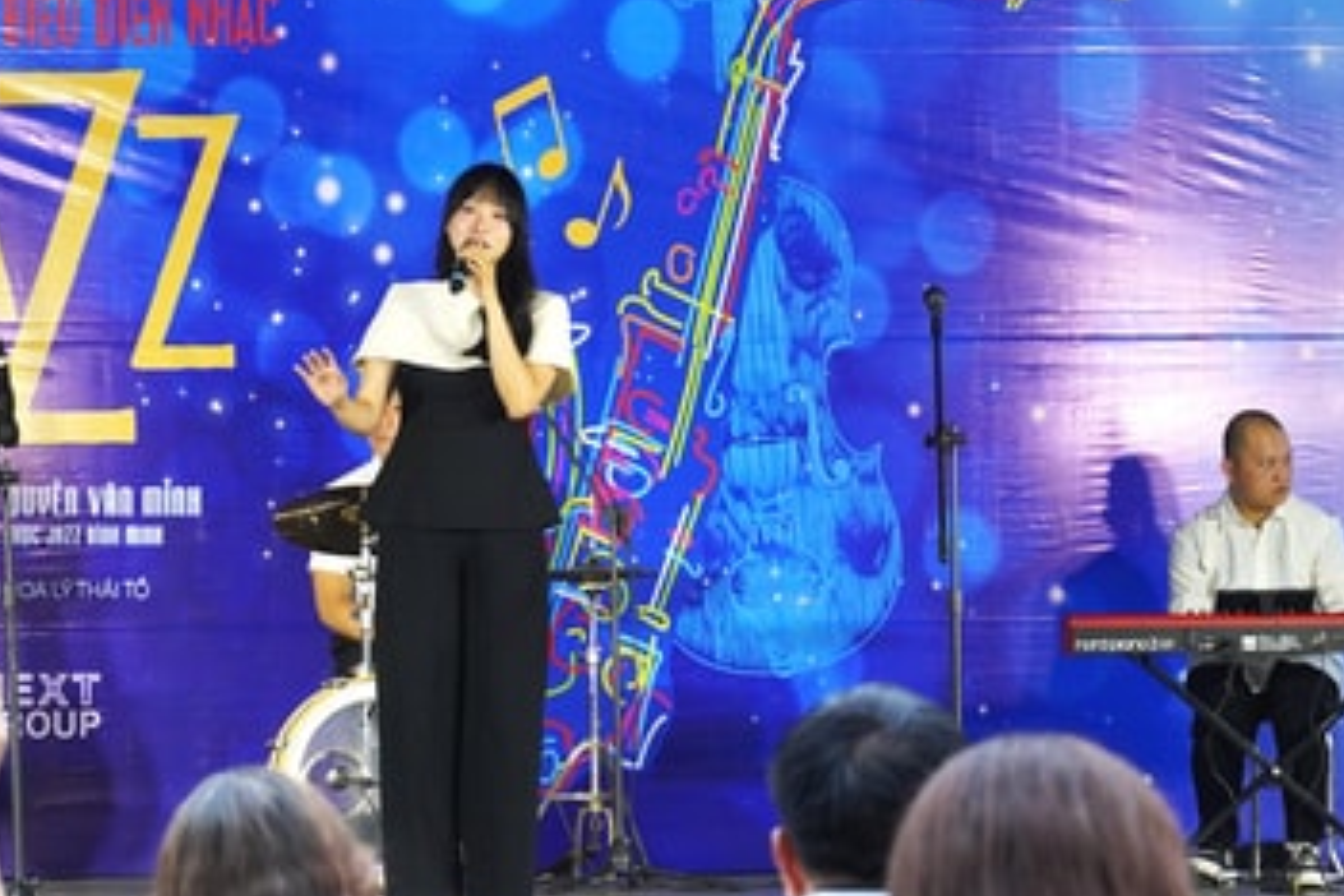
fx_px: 5749
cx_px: 609
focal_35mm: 154
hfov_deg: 13.3
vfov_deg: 8.9
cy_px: 329
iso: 1250
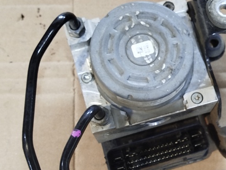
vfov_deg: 20.4
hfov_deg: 26.7
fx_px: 470
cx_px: 167
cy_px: 98
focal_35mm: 72
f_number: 1.7
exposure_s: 1/33
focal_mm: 5.31
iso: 800
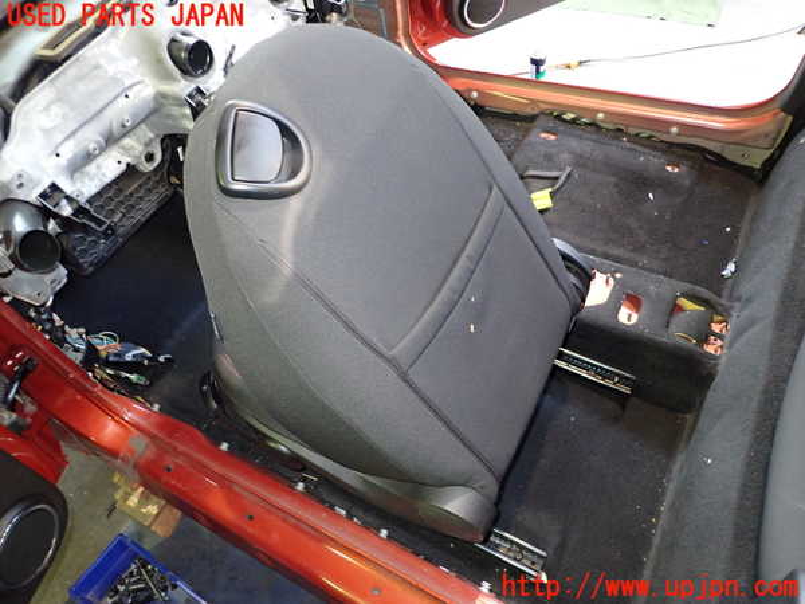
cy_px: 302
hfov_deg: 69.4
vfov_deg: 54.9
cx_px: 402
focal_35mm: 25
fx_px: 581
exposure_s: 1/30
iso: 400
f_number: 2
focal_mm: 4.5
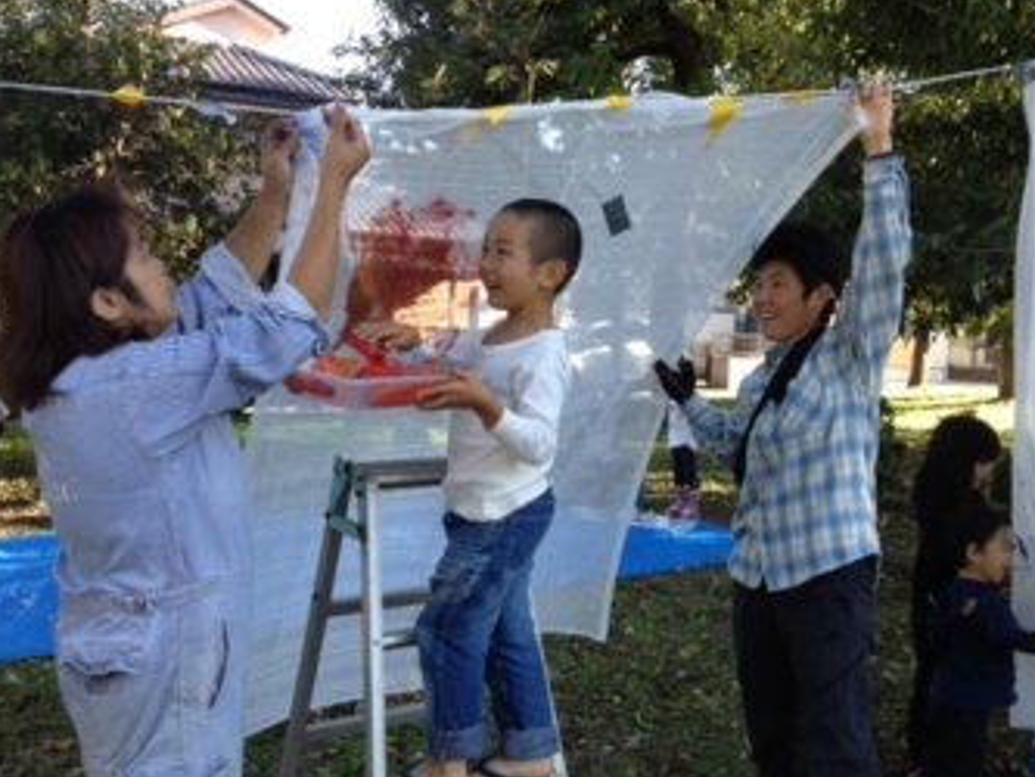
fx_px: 1256
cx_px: 556
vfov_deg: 34.3
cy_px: 426
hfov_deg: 44.7
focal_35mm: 42
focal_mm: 4.28
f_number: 2.4
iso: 50
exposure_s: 1/130
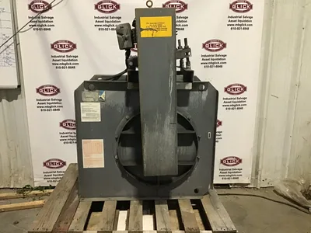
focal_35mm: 31
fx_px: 279
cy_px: 116
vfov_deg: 45.4
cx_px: 156
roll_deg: -1.3
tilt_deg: -14.2
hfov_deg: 58.4
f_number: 2.4
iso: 200
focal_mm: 3.3
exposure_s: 1/30
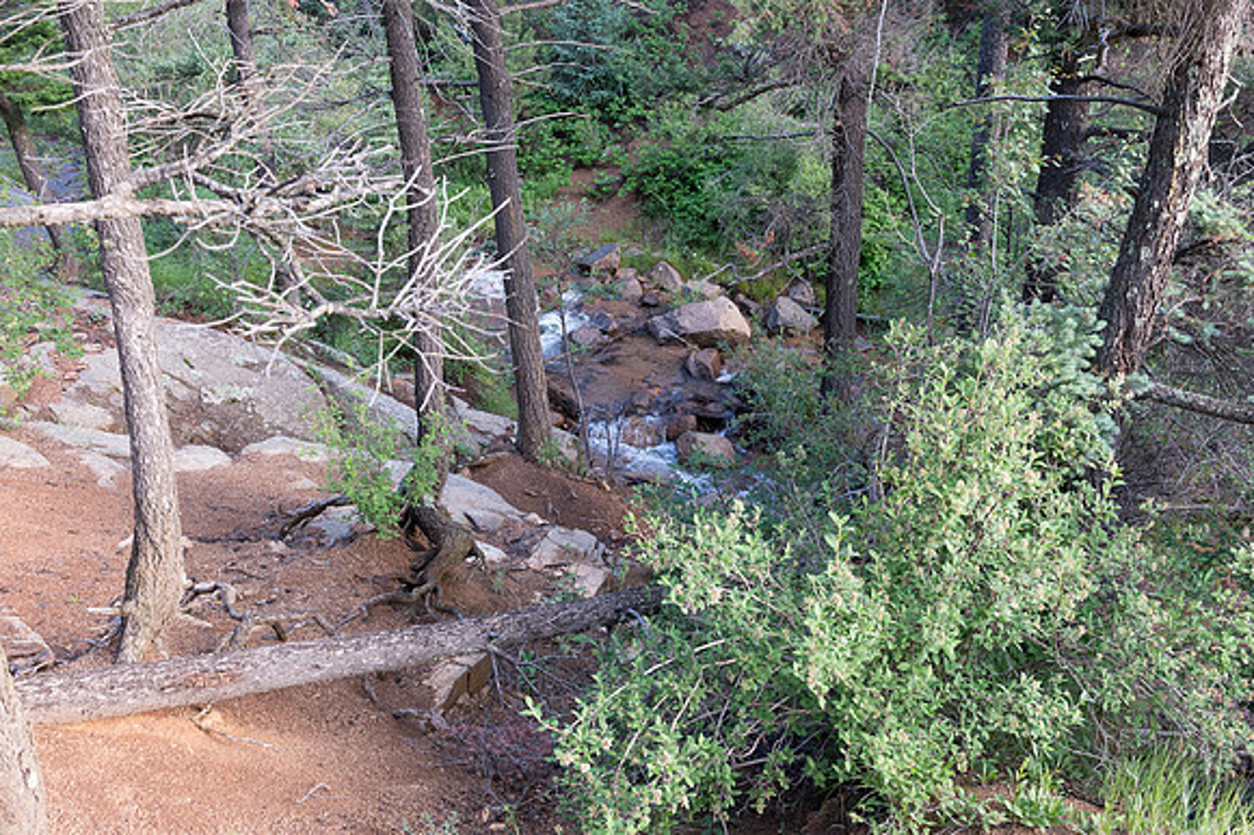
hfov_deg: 60.3
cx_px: 627
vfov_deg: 42.3
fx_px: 1079
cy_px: 418
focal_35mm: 31
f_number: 8
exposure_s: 1/200
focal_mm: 31
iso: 2800
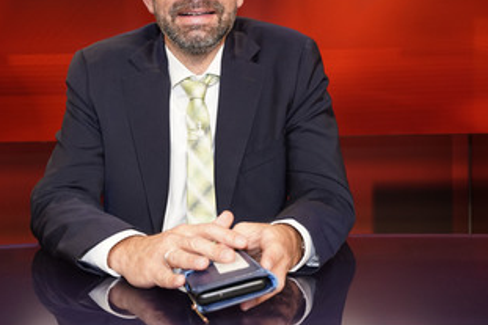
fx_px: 610
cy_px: 99
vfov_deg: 29.5
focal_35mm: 45
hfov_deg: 43.3
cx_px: 188
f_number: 5
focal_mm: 31
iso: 2000
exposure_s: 1/125
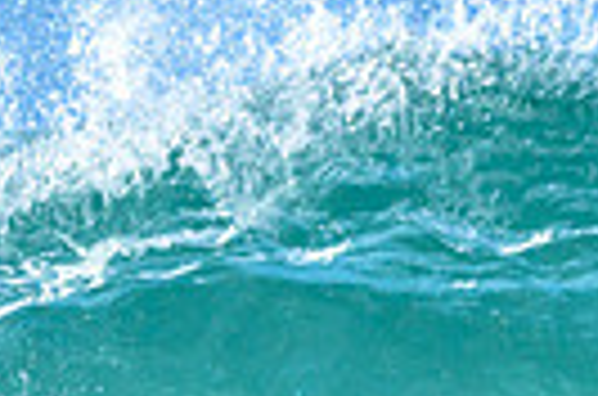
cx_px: -59
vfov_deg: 0.3
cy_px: 707
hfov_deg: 0.5
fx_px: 72931
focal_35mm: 4401
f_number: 6.3
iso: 360
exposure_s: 1/2000
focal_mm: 800
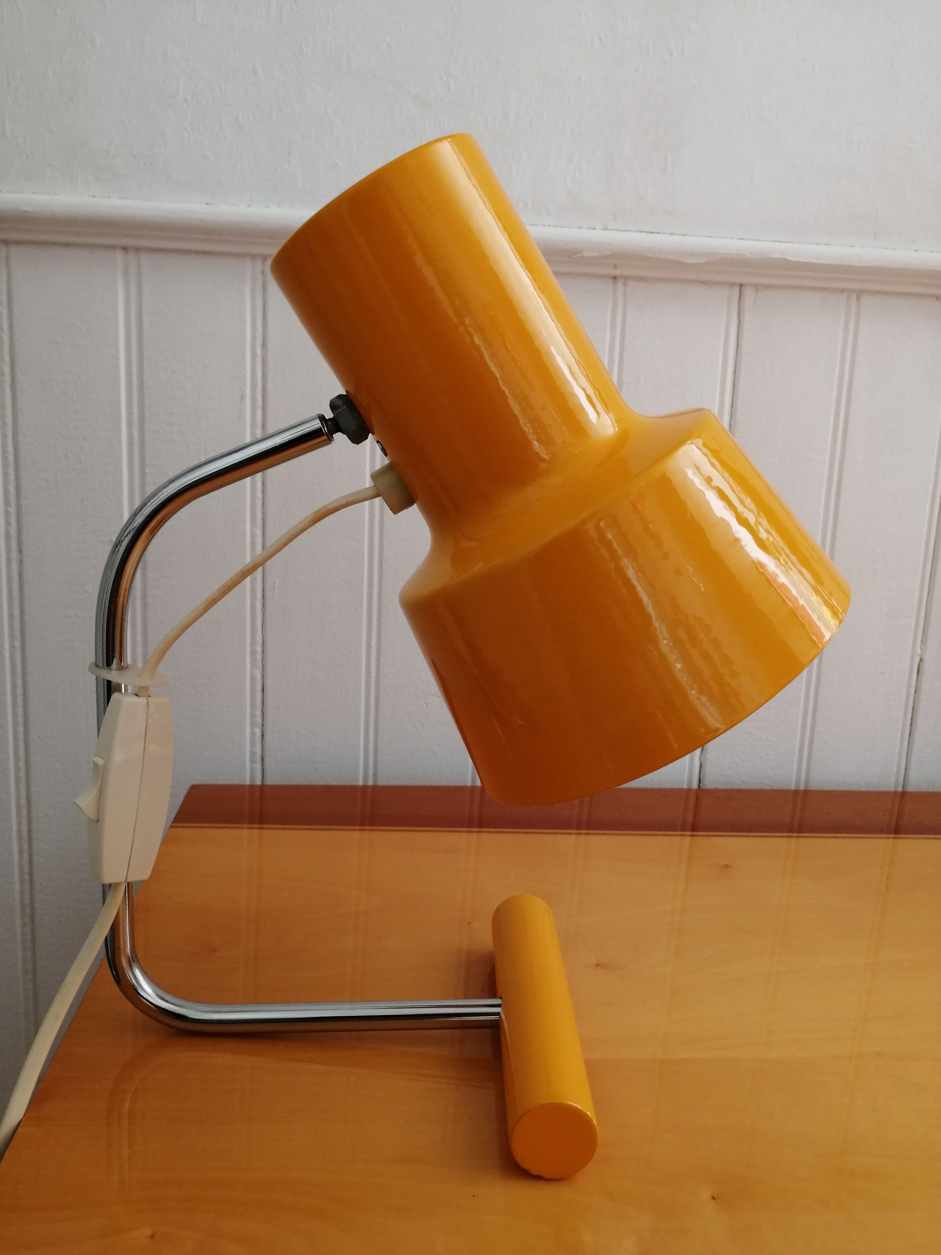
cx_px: 470
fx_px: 979
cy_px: 628
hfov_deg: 51.4
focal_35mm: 27
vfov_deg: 65.3
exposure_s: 1/50
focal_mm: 3.95
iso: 160
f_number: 1.8
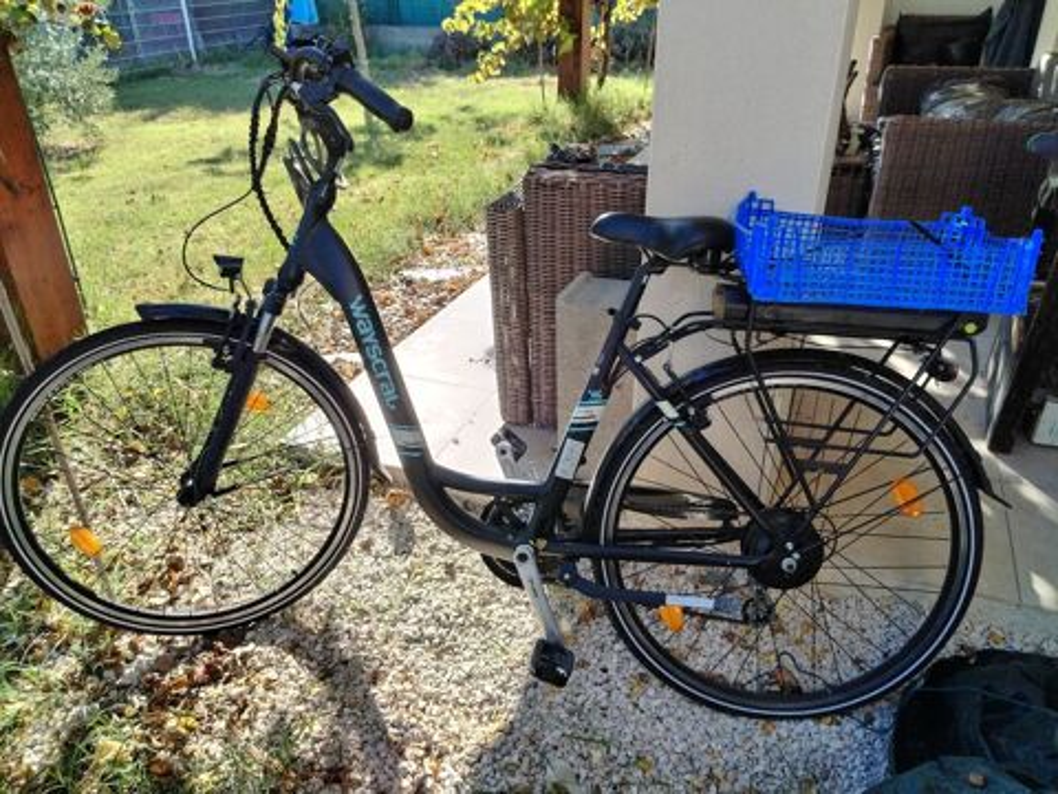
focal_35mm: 26
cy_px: 397
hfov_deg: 67.3
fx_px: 795
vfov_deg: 53.1
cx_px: 529
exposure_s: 1/469
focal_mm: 4.25
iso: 100
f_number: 1.8
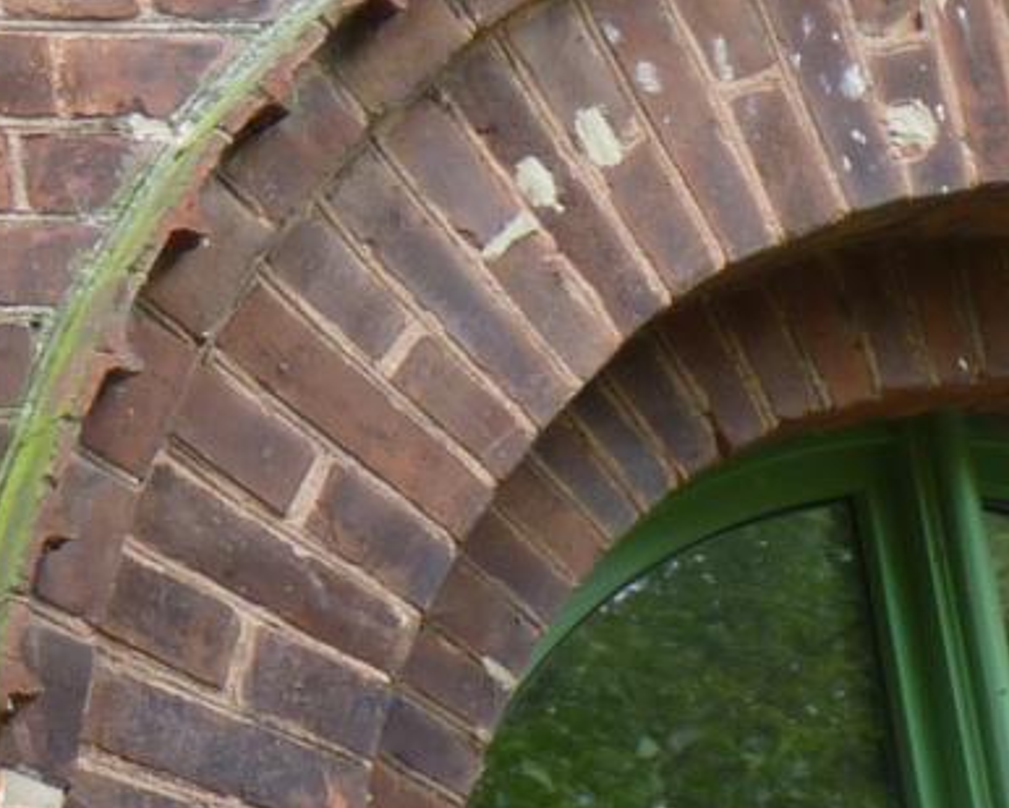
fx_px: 8812
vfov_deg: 5.2
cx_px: -745
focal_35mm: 295
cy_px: -714
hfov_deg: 6.4
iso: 80
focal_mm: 10.1
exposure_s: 1/40
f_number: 3.2
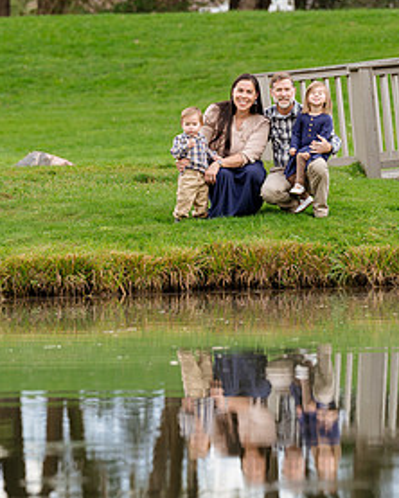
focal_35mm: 305
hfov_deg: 5.1
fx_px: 4497
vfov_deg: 6.3
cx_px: 250
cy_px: 176
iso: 200
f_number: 4.5
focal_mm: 200
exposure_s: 1/200
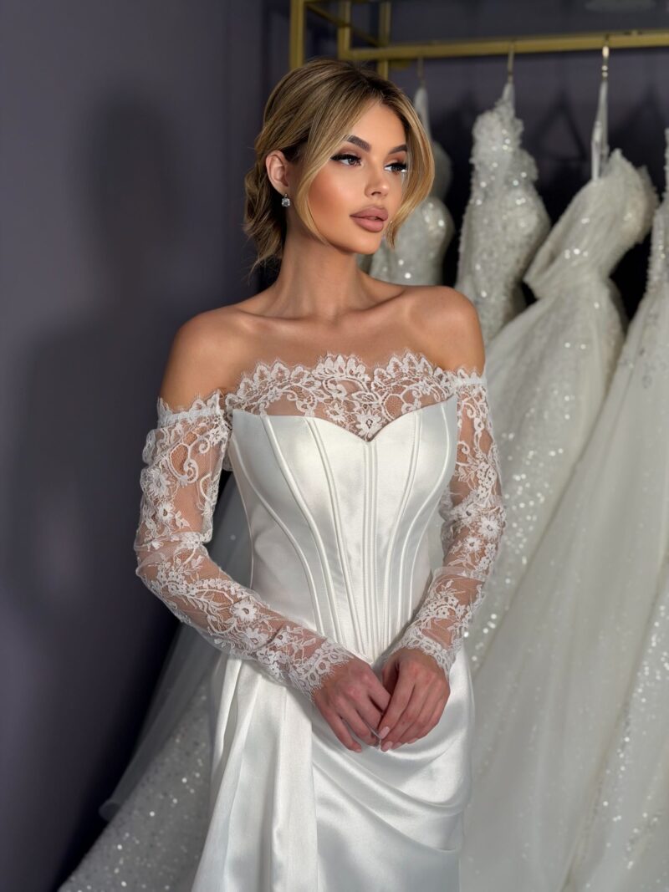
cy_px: 446
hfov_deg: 30.3
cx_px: 334
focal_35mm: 48
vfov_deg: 39.7
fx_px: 1237
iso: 100
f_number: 1.78
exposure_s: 1/100
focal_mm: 6.76
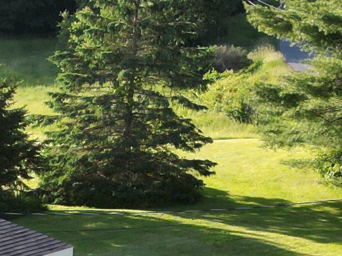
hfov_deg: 11.7
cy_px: 545
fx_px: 1591
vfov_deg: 8.6
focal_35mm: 161
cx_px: -198
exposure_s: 1/1250
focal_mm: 6.72
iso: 120
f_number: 1.7
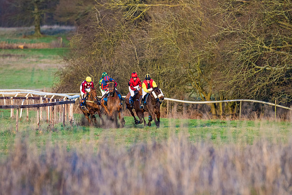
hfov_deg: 4.6
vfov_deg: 3.1
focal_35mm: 450
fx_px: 3651
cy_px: 98
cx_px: 146
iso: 800
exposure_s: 1/1250
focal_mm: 300
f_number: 4
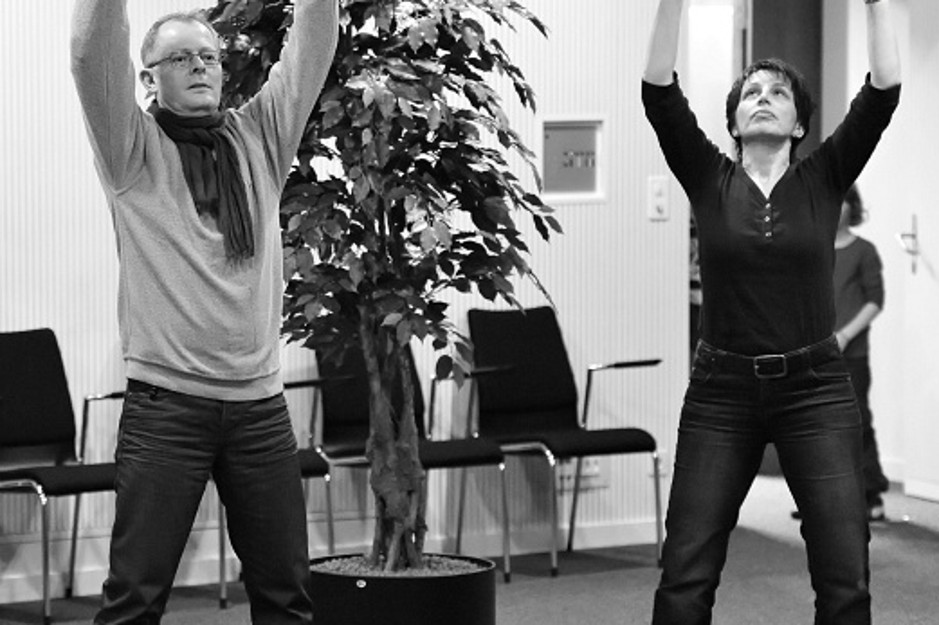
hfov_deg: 13.9
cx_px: 219
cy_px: 351
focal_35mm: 147
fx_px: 3833
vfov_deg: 9.3
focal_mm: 85
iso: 6400
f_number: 2.8
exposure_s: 1/125
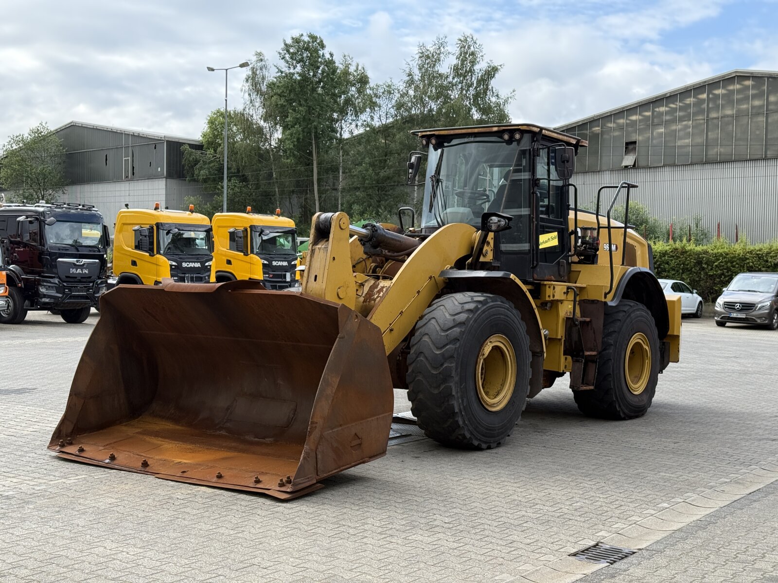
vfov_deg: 30.3
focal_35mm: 48
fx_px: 1079
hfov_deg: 39.7
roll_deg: -1.3
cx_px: 389
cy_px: 292
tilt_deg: -0.4
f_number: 1.78
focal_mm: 6.76
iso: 80
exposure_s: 1/1185
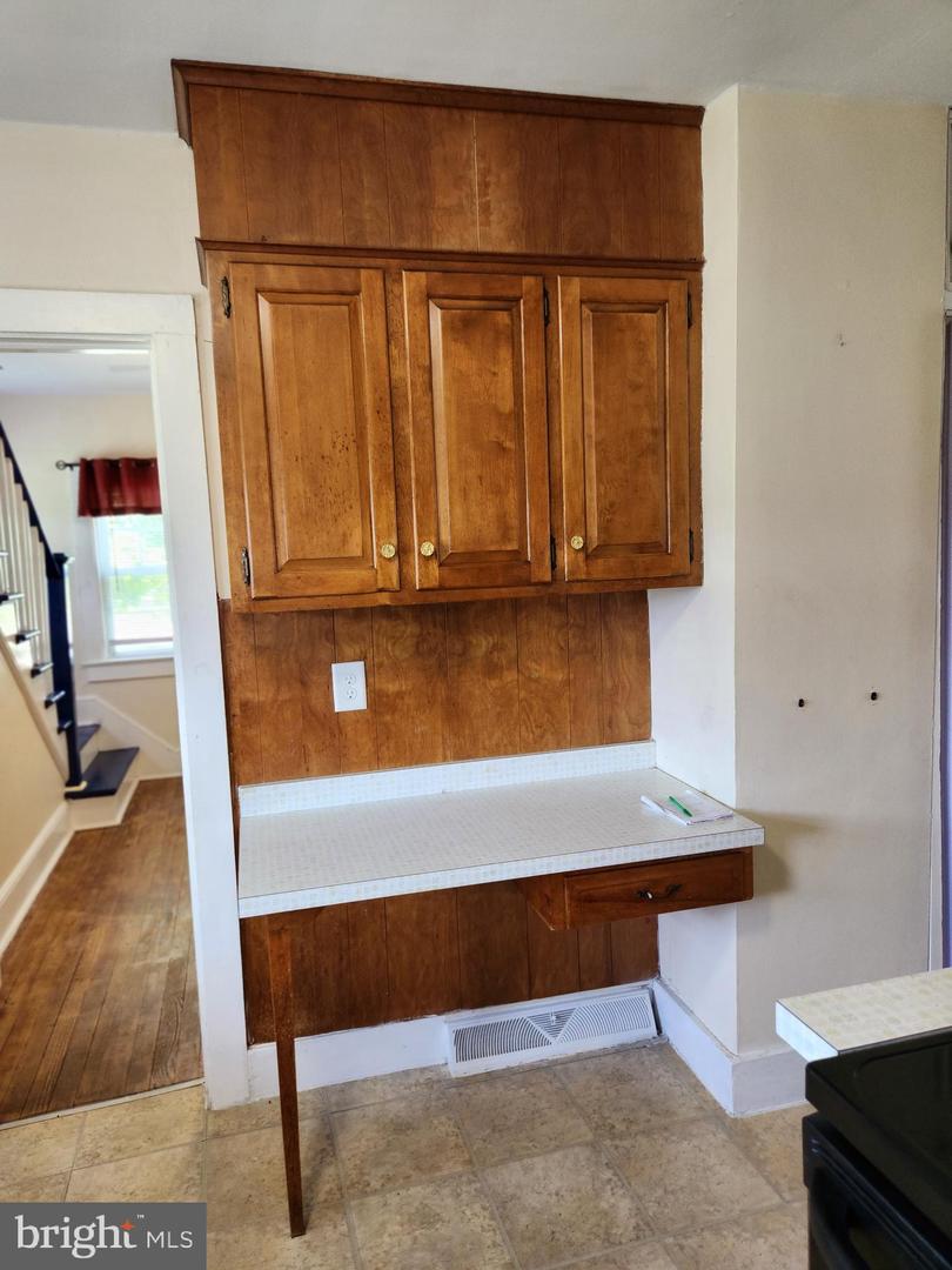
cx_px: 476
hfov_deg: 58.9
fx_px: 843
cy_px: 635
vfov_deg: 73.9
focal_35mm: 23
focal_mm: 5.4
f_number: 1.8
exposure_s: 1/60
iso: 200
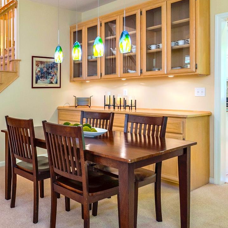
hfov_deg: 47.3
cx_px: 35
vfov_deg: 51.0
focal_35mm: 32
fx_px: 238
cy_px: 104
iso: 100
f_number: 5
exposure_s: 1/13
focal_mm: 12
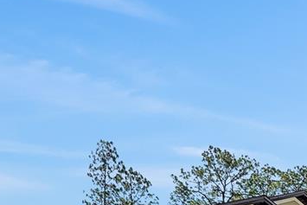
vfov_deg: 26.1
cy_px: 281
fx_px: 358
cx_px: 263
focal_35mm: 42
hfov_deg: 43.3
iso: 64
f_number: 2.2
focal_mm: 2.22
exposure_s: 1/1500
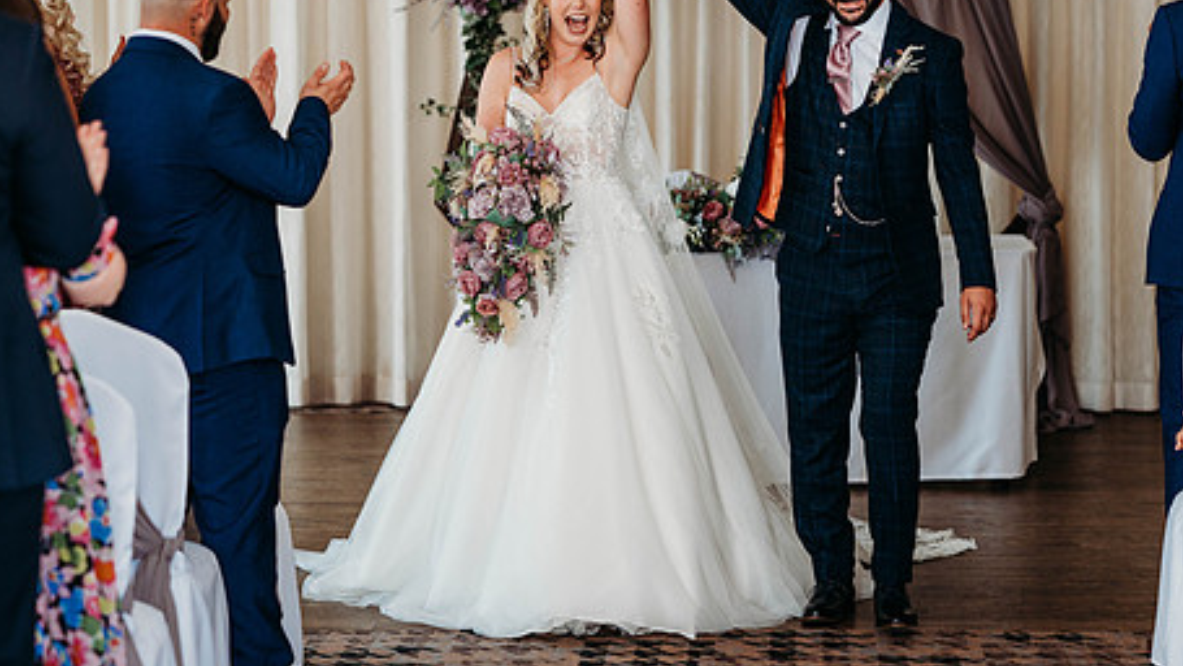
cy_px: 305
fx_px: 3764
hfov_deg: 17.8
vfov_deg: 10.1
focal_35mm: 120
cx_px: 743
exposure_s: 1/200
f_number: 2.5
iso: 450
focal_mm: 85
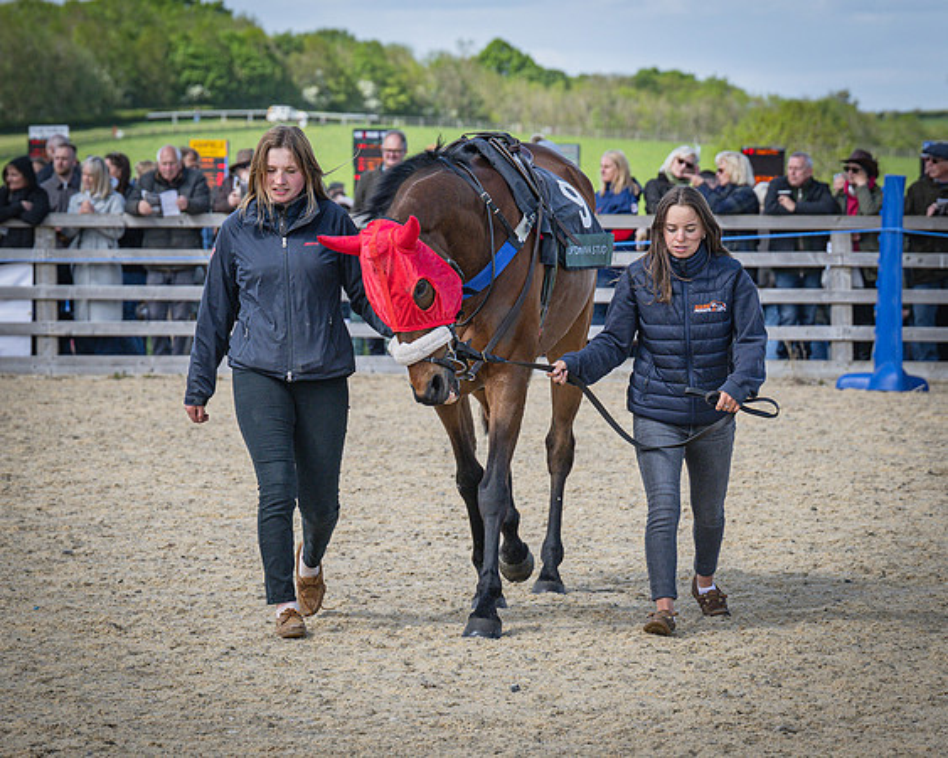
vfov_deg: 8.3
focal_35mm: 187
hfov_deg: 10.3
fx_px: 5236
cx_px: 273
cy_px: 346
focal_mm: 80
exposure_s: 1/2000
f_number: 4
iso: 200
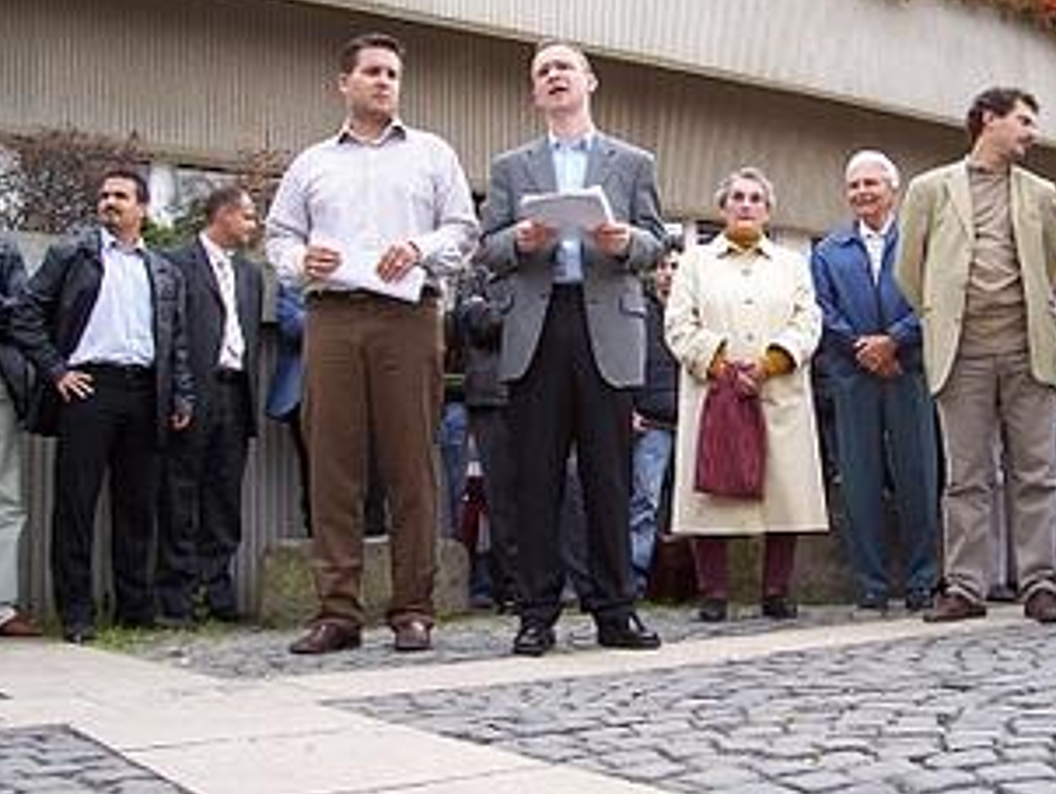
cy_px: 339
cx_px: 685
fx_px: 1374
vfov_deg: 32.2
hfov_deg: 41.6
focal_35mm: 45
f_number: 2.7
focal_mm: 5.6
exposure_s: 1/180
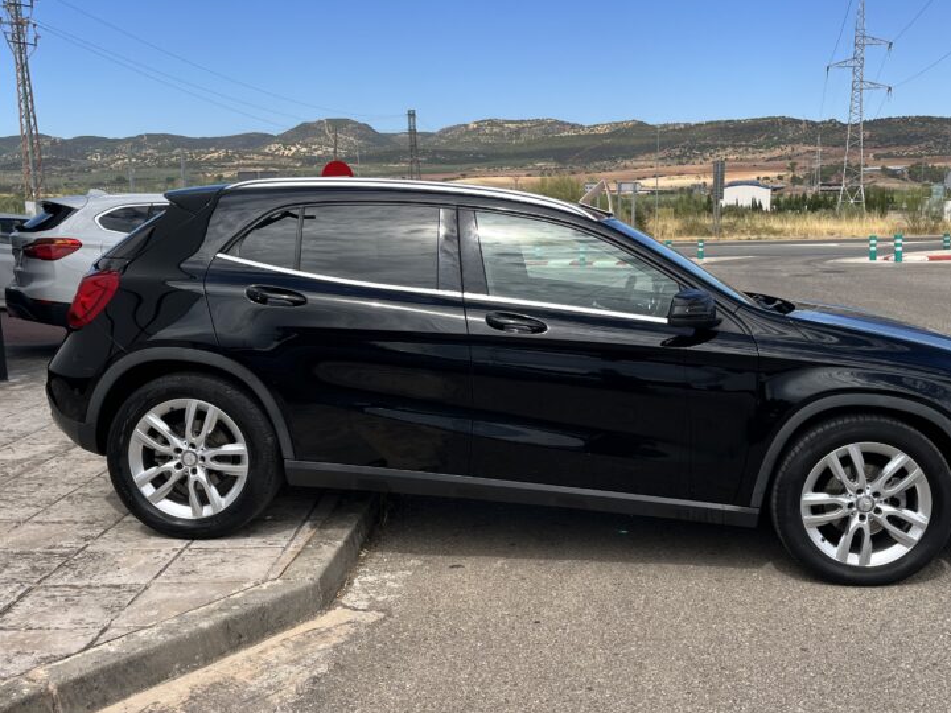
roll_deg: +2.6
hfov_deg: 50.0
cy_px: 367
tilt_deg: -10.0
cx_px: 548
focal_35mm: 37
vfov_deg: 38.7
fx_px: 1016
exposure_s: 1/3135
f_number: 1.6
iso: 50
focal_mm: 5.1
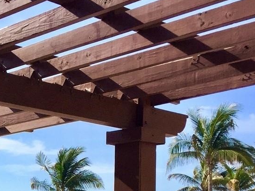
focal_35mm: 85
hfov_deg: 22.1
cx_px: -5
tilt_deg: -1.1
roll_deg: -1.7
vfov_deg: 16.1
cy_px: 276
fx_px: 626
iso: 32
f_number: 2.2
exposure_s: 1/3049
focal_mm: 4.15
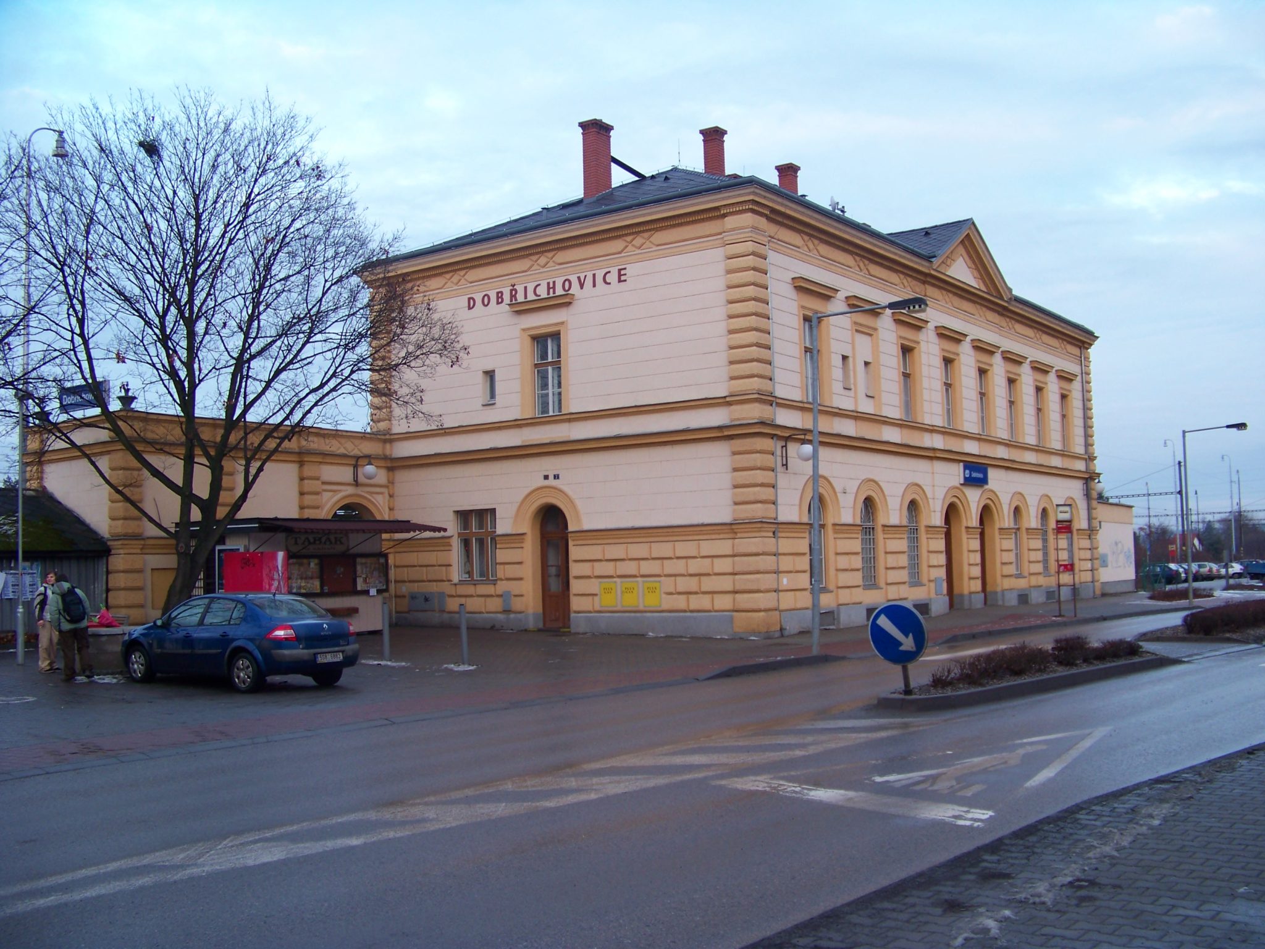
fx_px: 1316
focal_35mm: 36
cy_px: 474
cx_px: 632
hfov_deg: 51.4
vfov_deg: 39.7
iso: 64
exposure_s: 1/30
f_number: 2.8
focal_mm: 5.85
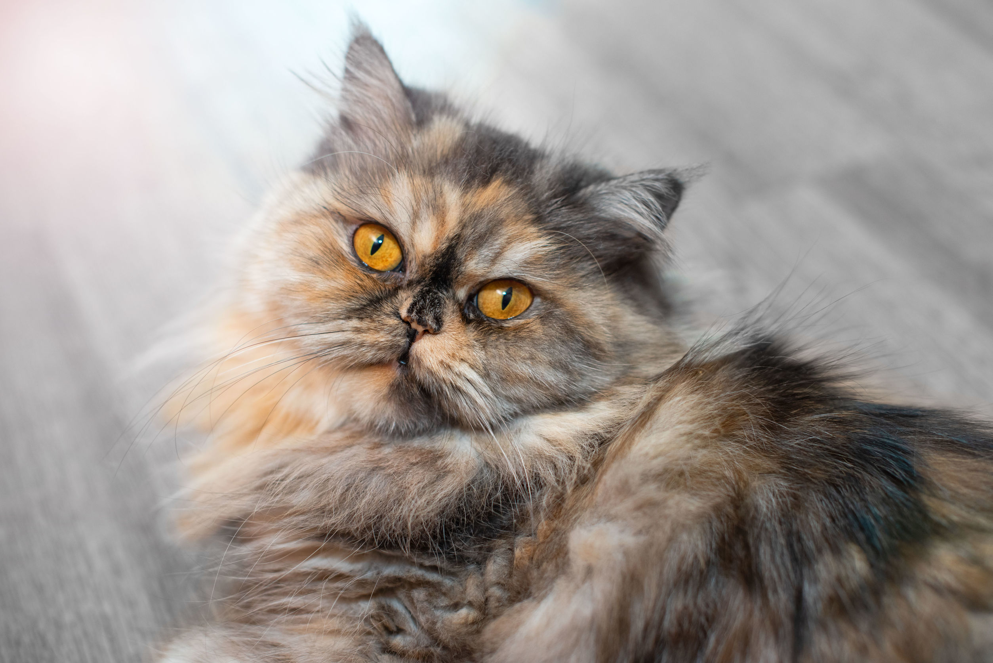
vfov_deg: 27.0
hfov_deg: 39.6
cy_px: 332
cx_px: 496
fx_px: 1379
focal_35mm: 50
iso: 500
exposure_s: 1/60
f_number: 2.8
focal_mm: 50
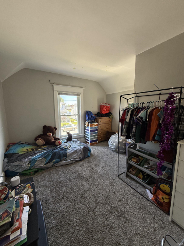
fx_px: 99
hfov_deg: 85.7
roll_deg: +0.3
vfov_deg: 102.1
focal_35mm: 14
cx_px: 92
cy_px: 123
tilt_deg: -8.4
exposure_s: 1/99
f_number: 2.2
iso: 125
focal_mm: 2.22
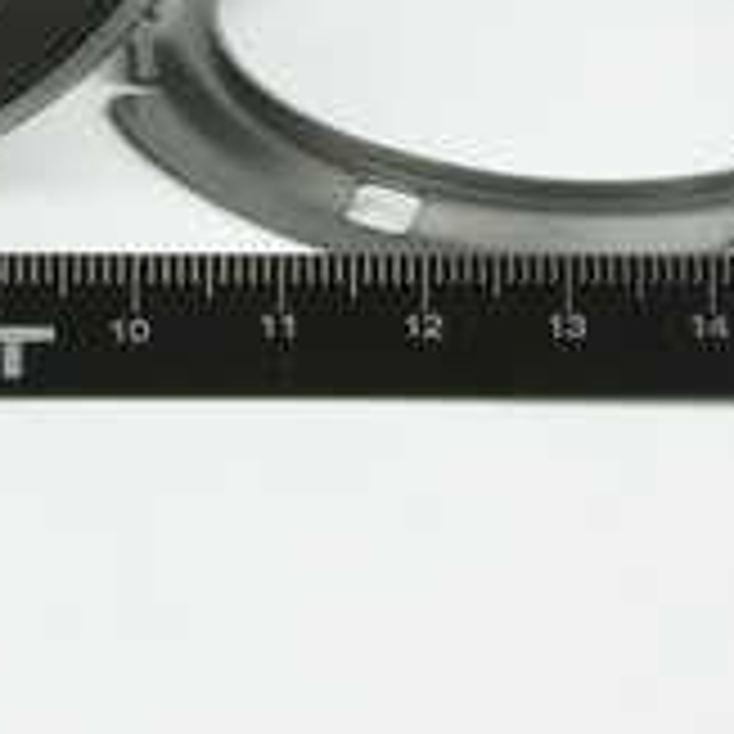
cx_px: -243
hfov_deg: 7.7
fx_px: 5398
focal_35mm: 225
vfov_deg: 7.7
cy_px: -81
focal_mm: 60
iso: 64
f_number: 32
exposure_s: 1/2.5
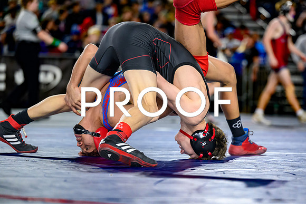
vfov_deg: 8.7
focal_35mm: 157
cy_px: 132
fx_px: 1334
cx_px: 198
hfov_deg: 13.1
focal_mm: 120
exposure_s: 1/800
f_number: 2.8
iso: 3200
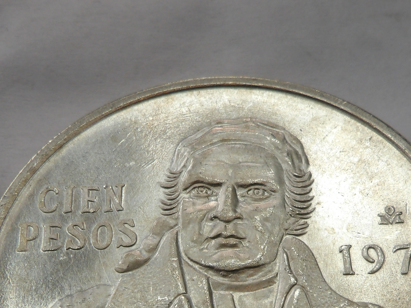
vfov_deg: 19.2
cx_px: 245
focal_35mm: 75
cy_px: 297
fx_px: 891
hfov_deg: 25.9
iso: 100
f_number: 4.5
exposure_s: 1/120
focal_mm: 6.2
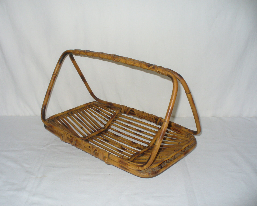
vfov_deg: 38.2
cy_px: 103
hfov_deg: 46.8
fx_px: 297
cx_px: 120
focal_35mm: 39
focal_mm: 6.1
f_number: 2.8
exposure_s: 1/30
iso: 100
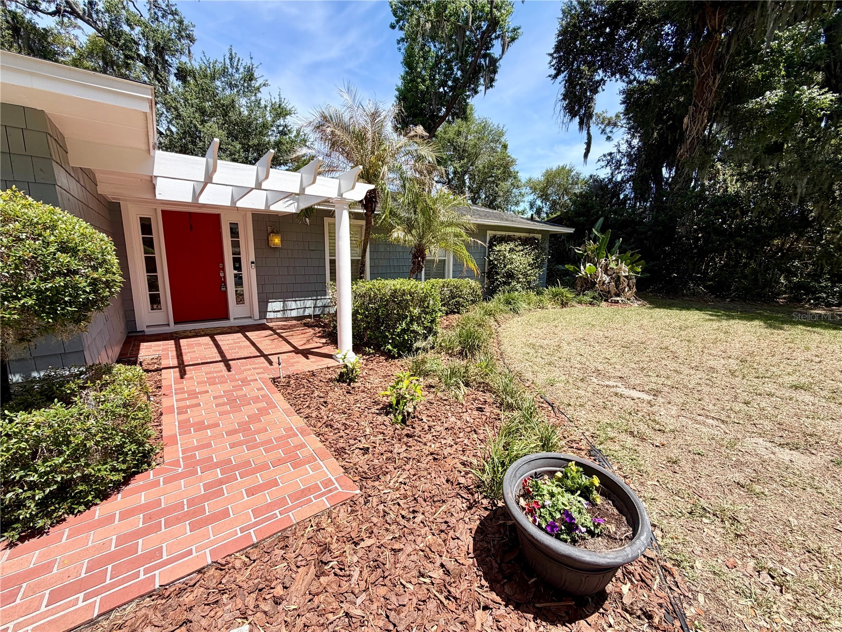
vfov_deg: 85.7
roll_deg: -0.4
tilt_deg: -9.7
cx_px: 421
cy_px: 316
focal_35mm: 14
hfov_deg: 102.1
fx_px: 341
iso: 32
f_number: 2.2
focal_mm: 2.22
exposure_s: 1/770
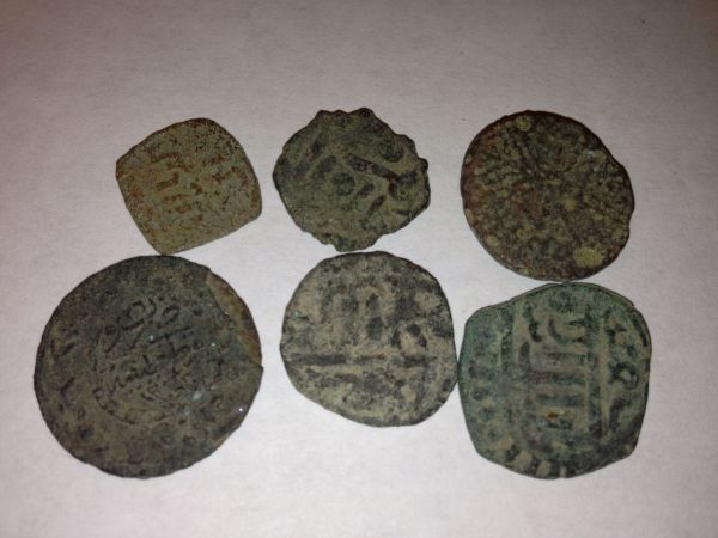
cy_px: 269
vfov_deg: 42.9
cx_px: 359
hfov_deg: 55.4
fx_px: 684
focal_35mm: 33
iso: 50
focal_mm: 4.13
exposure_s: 1/761
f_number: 2.4
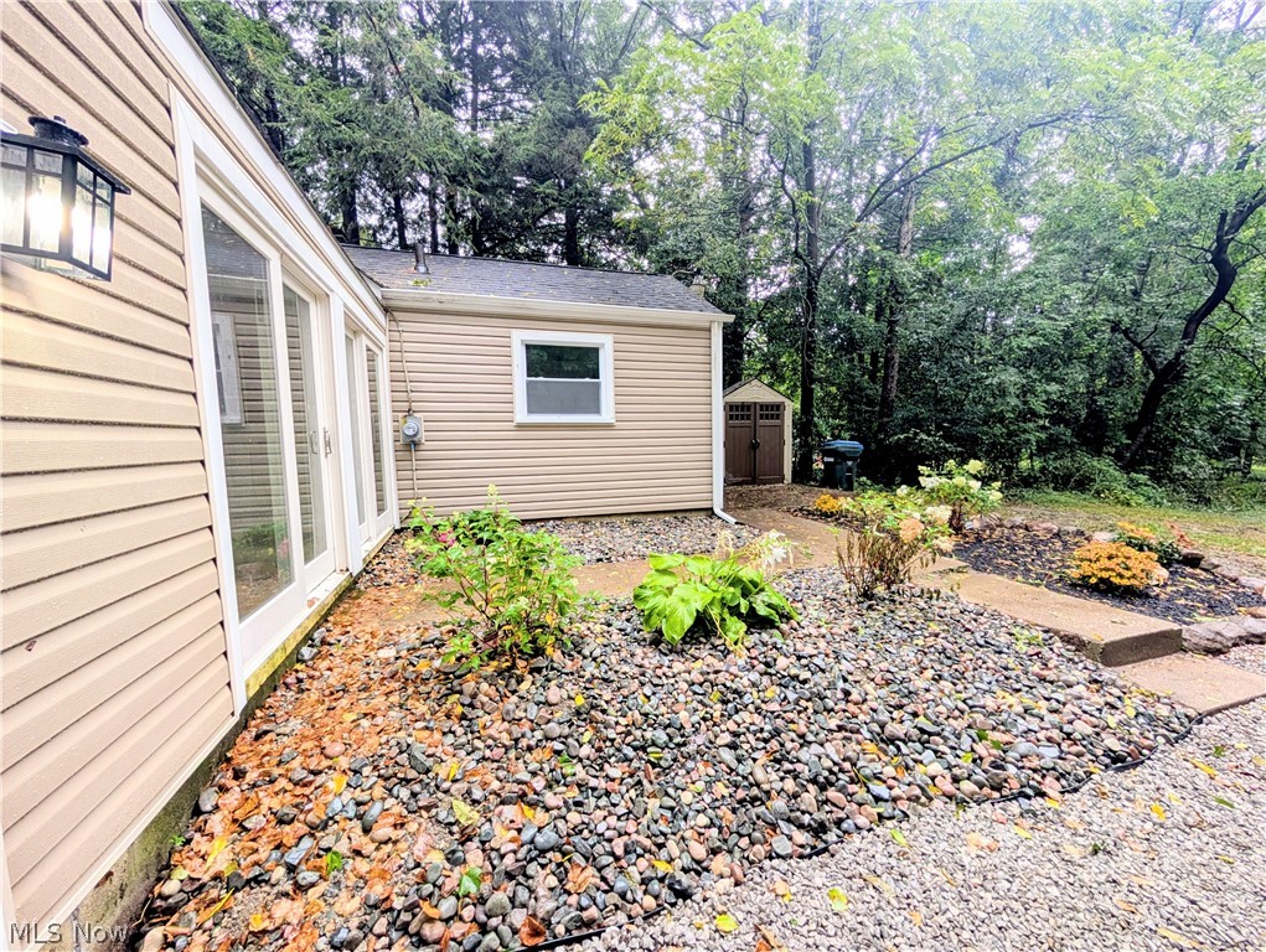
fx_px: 439
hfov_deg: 110.5
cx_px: 633
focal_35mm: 12
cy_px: 476
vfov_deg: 94.6
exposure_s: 1/120
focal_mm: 2.02
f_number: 1.7
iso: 95
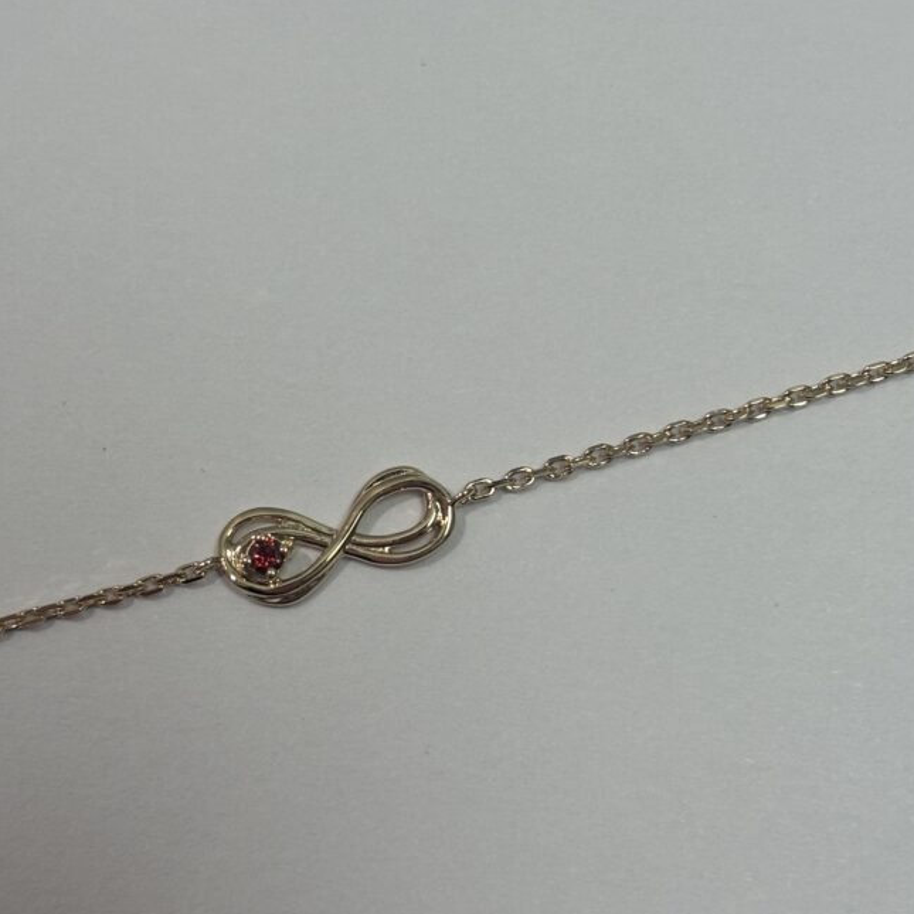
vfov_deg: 23.7
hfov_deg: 23.6
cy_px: 516
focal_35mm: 73
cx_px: 384
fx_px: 2181
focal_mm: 5.96
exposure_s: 1/100
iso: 40
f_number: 1.6
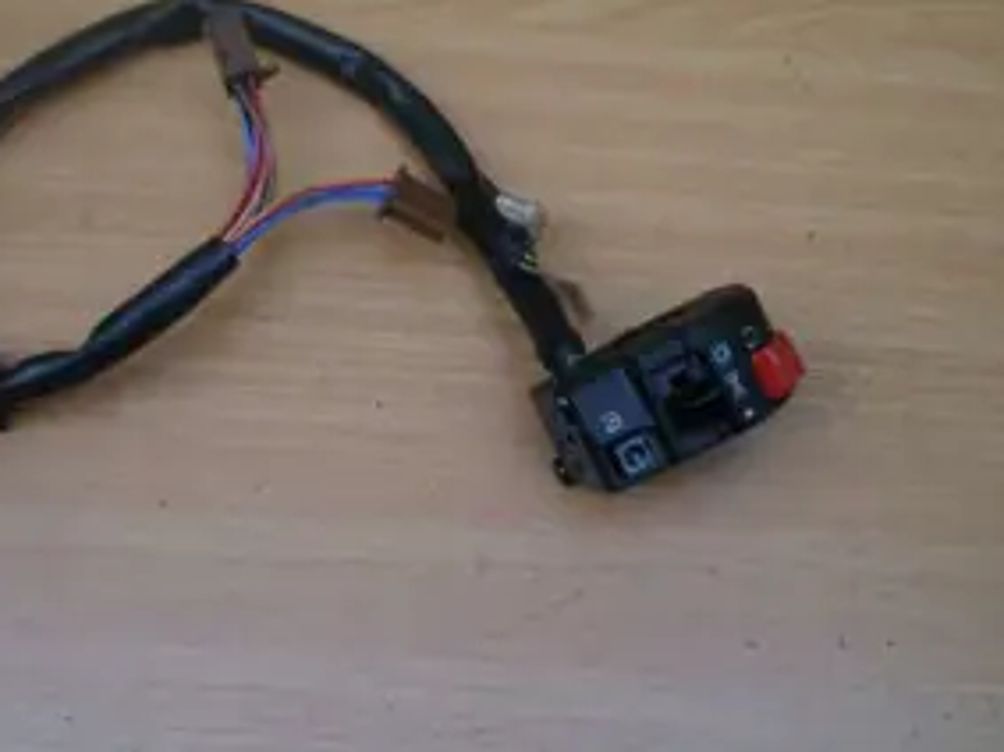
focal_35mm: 61
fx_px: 1768
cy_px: 383
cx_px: 440
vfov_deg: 24.0
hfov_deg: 31.7
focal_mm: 6.3
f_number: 3.1
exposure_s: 1/30
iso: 64
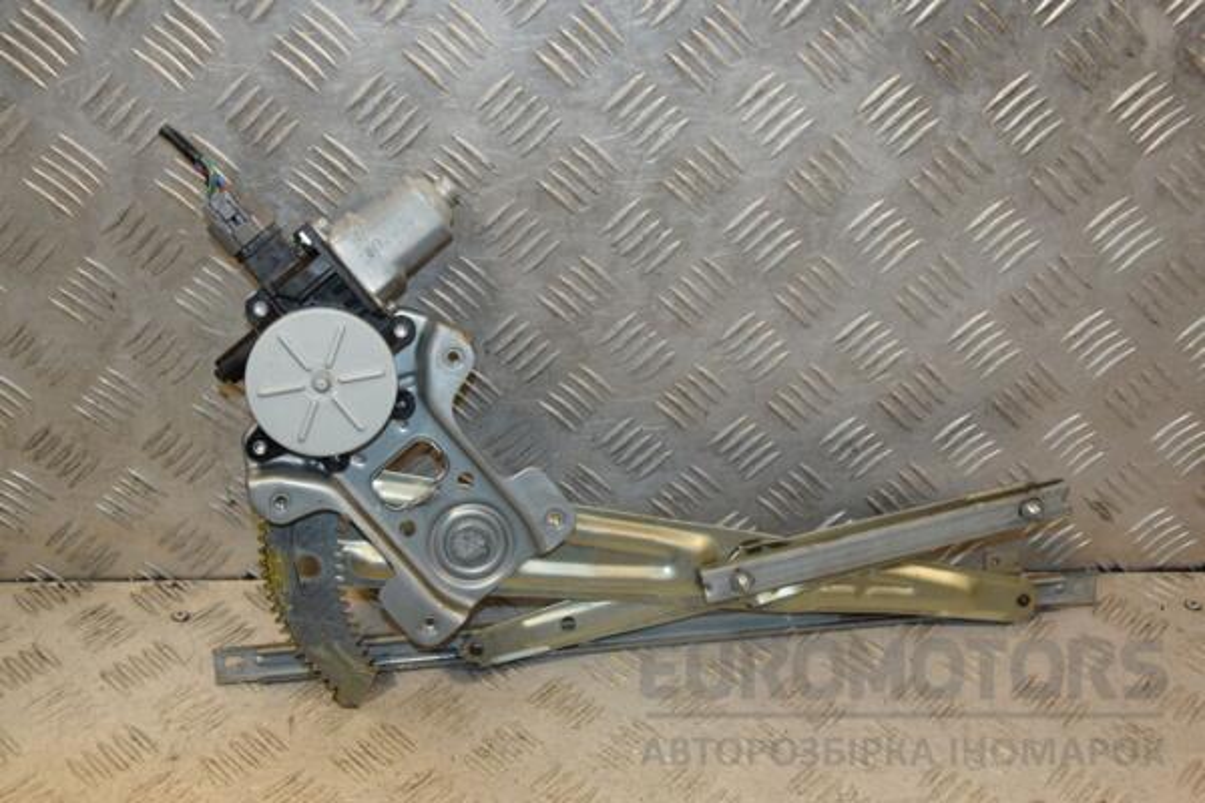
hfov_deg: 43.6
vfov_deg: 29.9
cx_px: 602
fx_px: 1506
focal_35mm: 45
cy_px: 402
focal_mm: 30
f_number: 5.6
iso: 800
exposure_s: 1/200
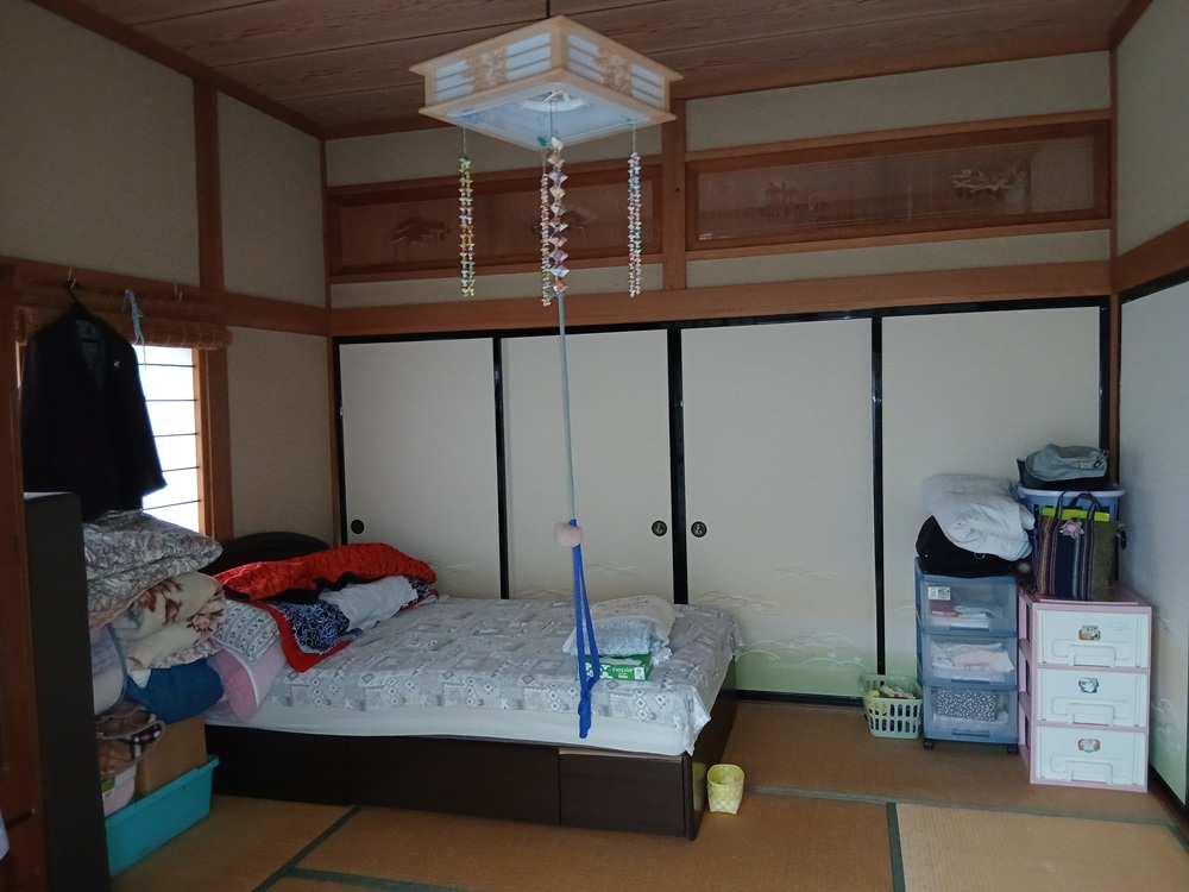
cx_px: 594
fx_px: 893
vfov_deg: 53.1
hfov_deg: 67.3
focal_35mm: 26
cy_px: 446
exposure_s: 1/25
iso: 320
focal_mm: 3.86
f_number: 1.8
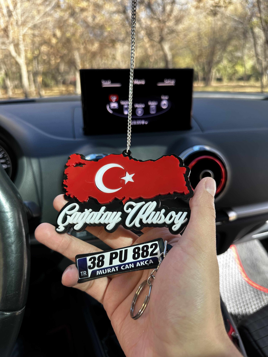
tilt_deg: -19.6
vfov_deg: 71.6
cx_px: 134
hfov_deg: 56.8
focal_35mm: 24
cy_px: 178
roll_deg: +2.9
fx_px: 248
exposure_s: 1/121
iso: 100
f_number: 1.78
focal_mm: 6.86
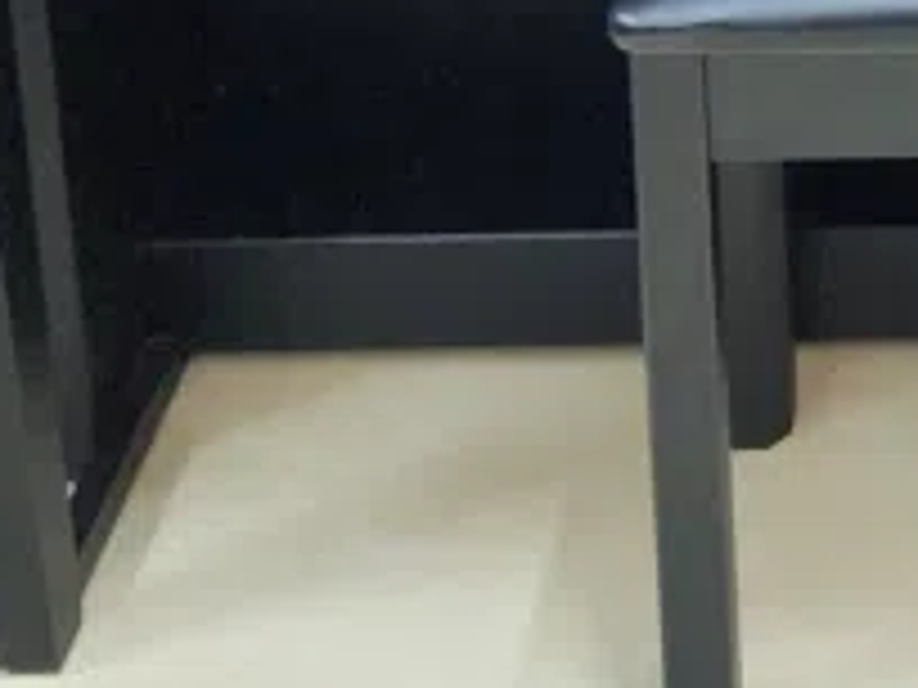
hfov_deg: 23.8
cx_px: 1197
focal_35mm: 72
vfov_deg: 18.8
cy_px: -238
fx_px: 1909
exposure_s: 1/120
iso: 640
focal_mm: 6.4
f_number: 1.8
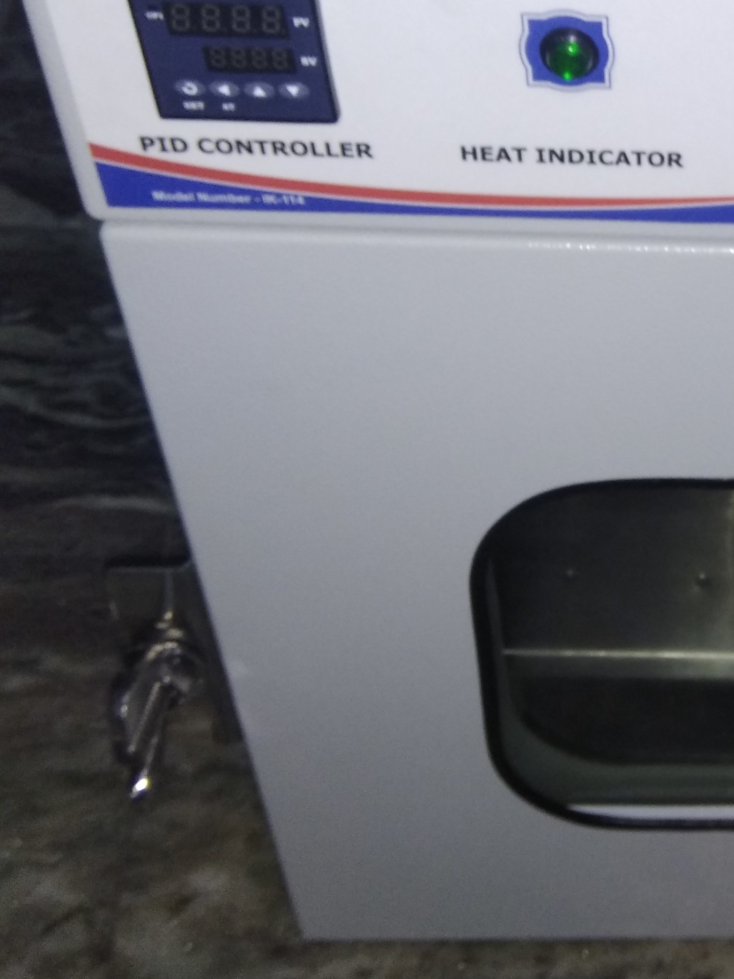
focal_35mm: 47
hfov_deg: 28.0
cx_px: 818
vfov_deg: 40.0
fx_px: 1329
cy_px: 338
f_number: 2
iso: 250
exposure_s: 1/33
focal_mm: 3.57
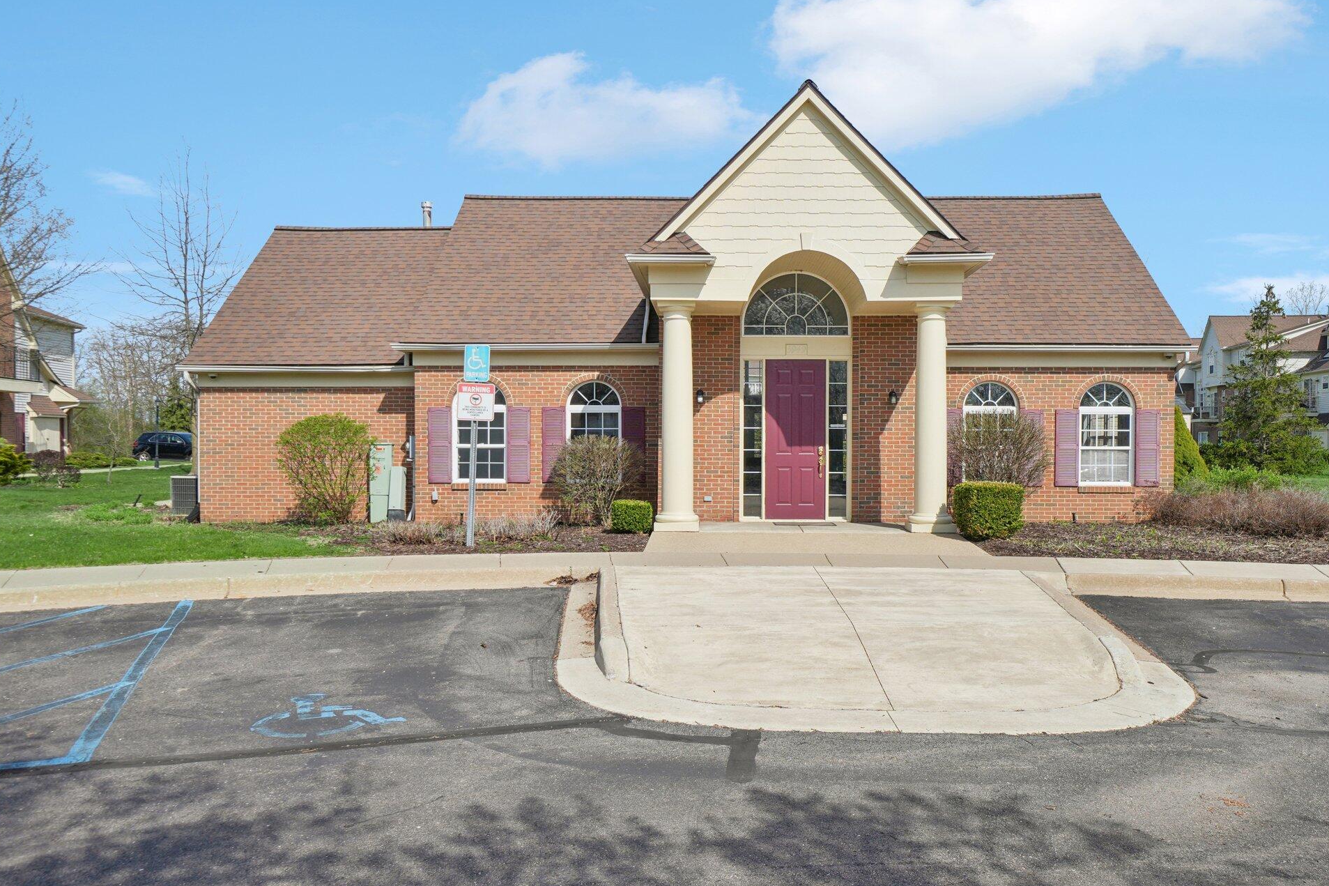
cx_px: 692
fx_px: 1070
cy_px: 451
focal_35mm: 29
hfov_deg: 63.6
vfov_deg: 45.0
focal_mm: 18
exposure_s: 1/350
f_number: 8
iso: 100
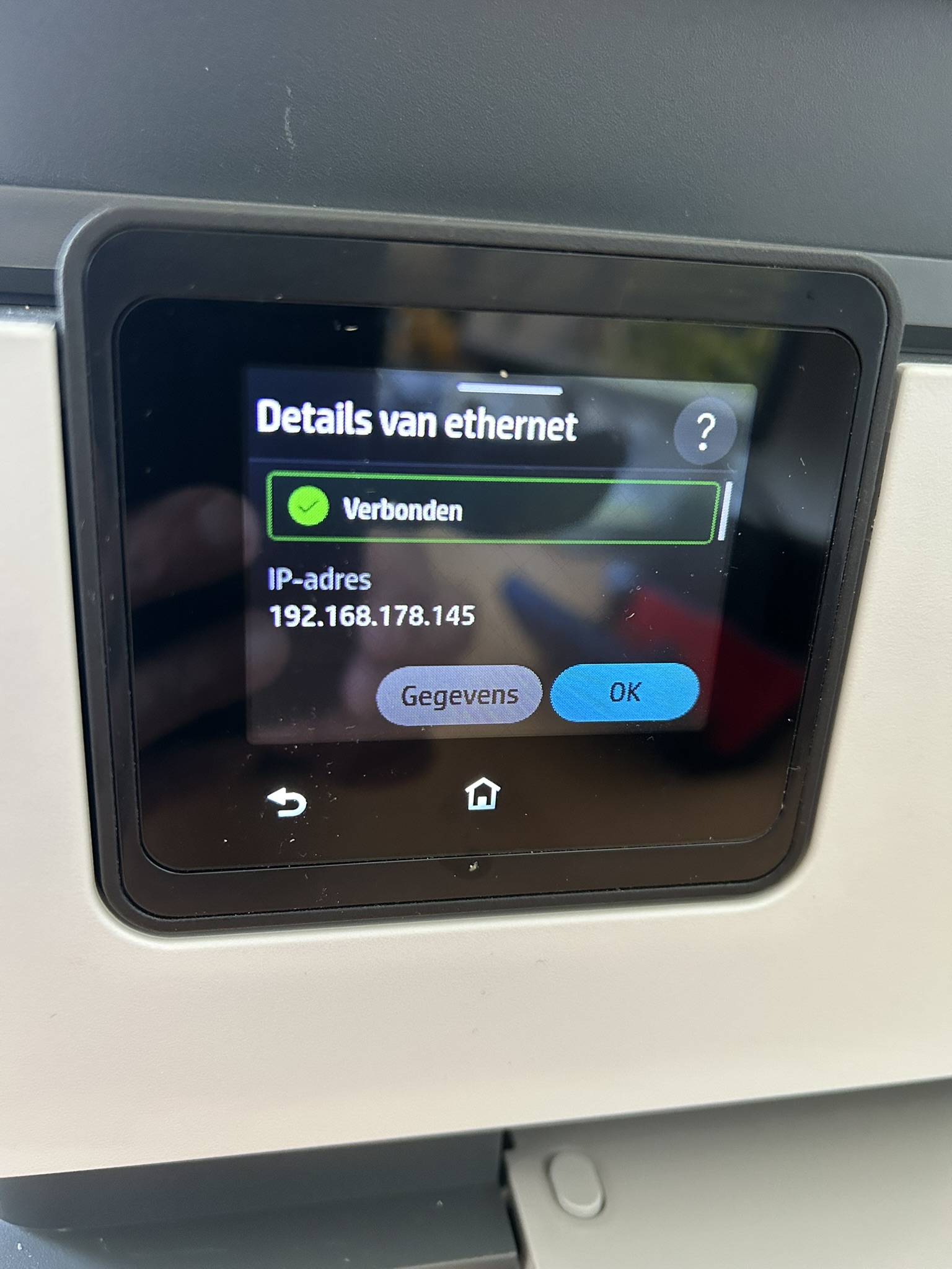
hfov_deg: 53.1
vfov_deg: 67.3
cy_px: 634
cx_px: 476
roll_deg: -2.7
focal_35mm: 26
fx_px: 953
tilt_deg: -19.4
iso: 320
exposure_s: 1/60
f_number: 1.5
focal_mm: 5.7
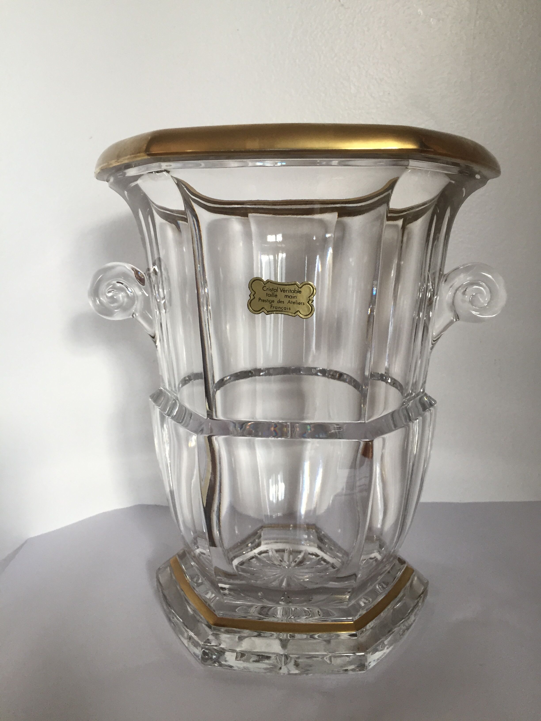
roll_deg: +1.6
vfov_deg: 61.7
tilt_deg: -11.7
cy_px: 360
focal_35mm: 29
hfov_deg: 48.2
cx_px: 270
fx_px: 604
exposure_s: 1/30
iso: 50
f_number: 2.2
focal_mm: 4.15
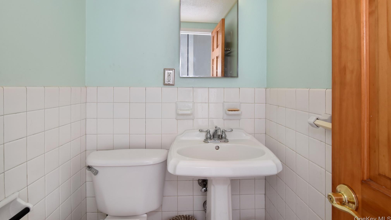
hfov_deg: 94.2
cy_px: 92
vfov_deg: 62.0
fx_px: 182
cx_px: 195
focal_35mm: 18
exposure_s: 1/200
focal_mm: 11
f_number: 8
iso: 640
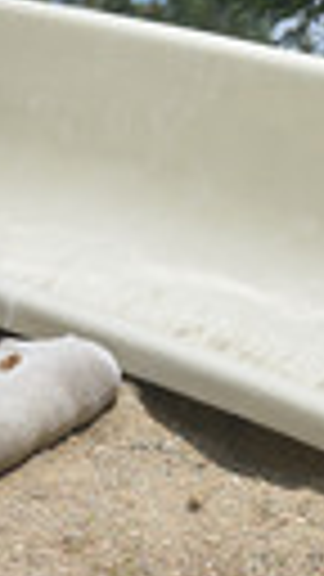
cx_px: 886
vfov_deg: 5.4
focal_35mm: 399
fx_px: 6094
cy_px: 520
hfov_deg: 3.0
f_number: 6.3
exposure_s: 1/800
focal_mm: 122
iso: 140
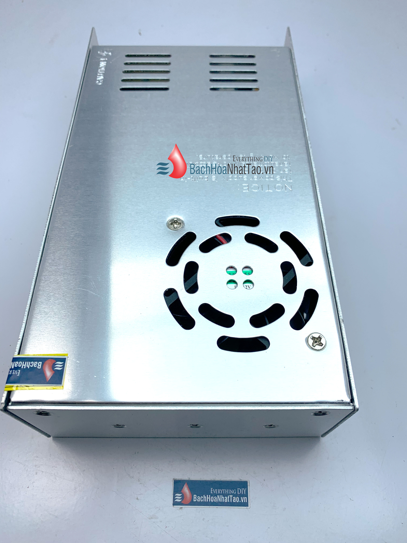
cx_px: 204
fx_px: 408
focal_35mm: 26
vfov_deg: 67.3
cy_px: 272
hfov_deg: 53.1
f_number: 1.8
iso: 25
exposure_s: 1/1300
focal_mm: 4.25
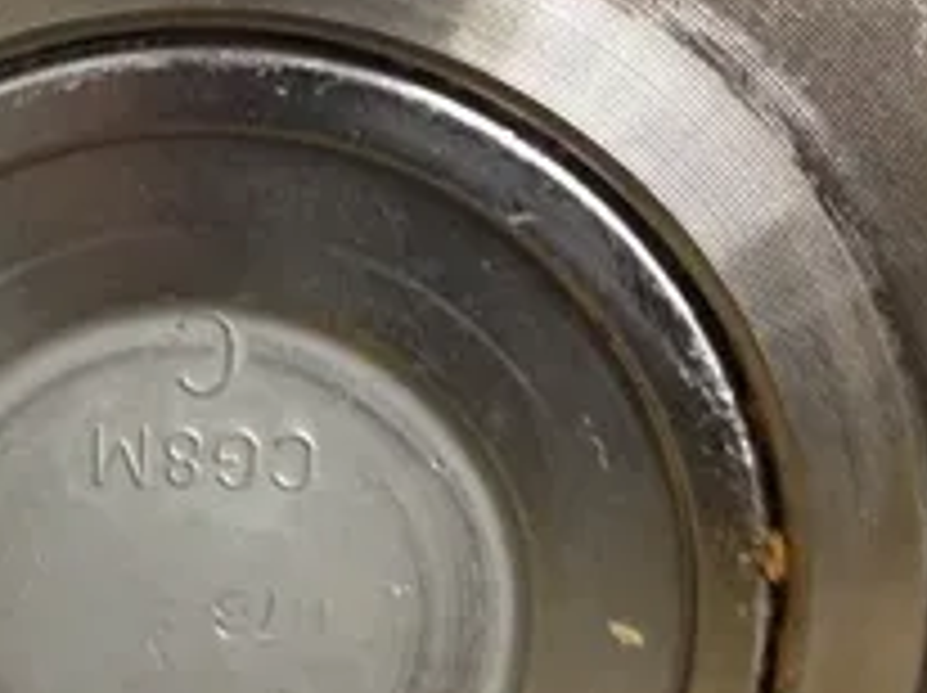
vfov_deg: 21.3
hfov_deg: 28.0
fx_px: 1819
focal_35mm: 68
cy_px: 572
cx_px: 194
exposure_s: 1/20
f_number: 2.4
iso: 250
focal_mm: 4.28
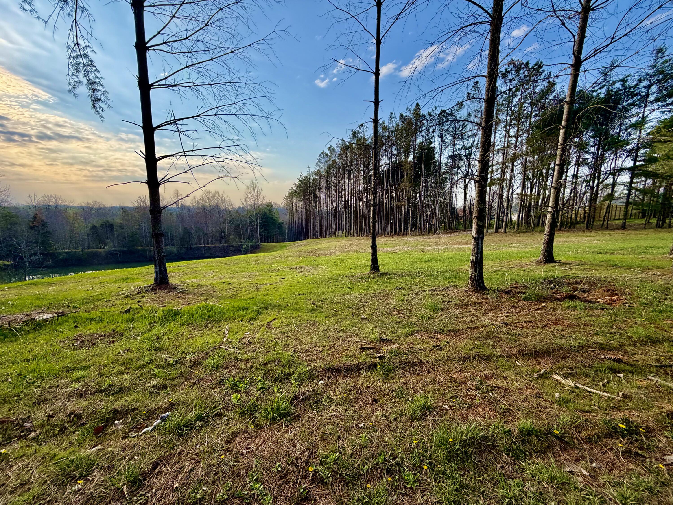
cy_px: 252
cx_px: 336
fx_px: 272
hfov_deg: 102.1
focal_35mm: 14
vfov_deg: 85.7
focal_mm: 2.22
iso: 40
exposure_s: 1/770
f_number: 2.2
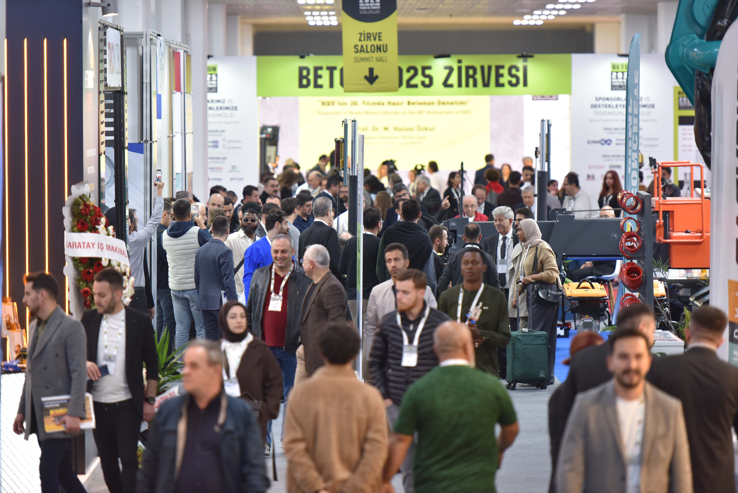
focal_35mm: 170
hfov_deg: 12.1
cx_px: 369
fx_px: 3486
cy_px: 246
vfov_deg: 8.1
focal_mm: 170
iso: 1000
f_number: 2.8
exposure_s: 1/200
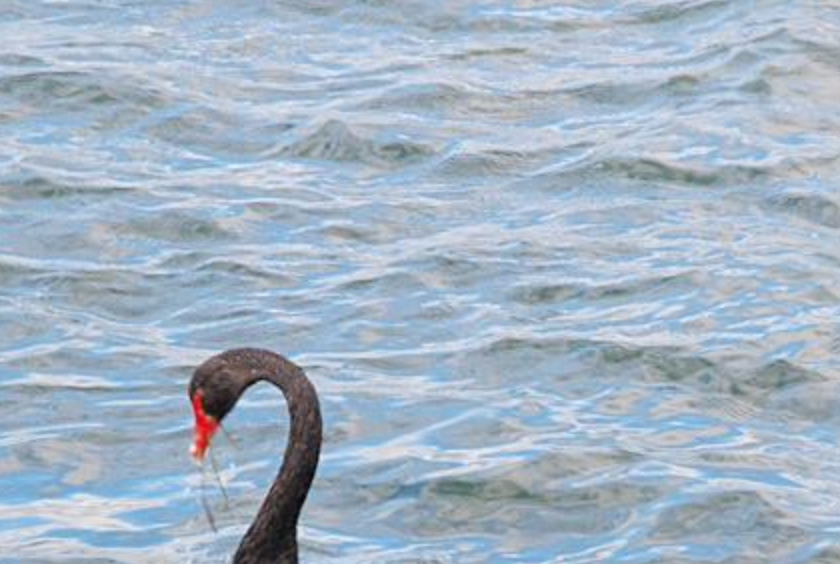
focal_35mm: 257
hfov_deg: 8.0
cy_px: 504
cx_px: 596
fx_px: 6009
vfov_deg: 5.4
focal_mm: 90
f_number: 22
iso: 400
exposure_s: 1/60
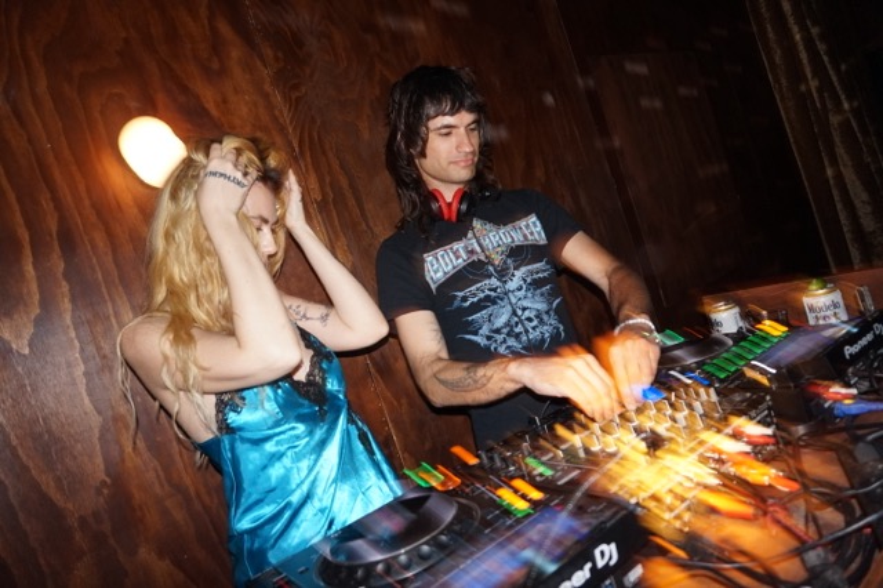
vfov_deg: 53.1
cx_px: 442
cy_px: 294
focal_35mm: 24
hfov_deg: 73.8
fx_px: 588
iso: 800
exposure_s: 1/8
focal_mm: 16
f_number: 3.5
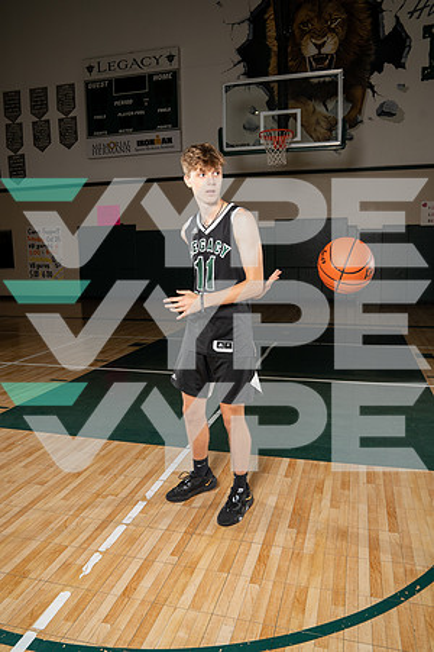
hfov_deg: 49.6
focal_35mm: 26
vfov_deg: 69.4
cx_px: 217
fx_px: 470
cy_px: 326
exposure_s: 1/250
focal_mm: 26
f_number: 6.3
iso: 320
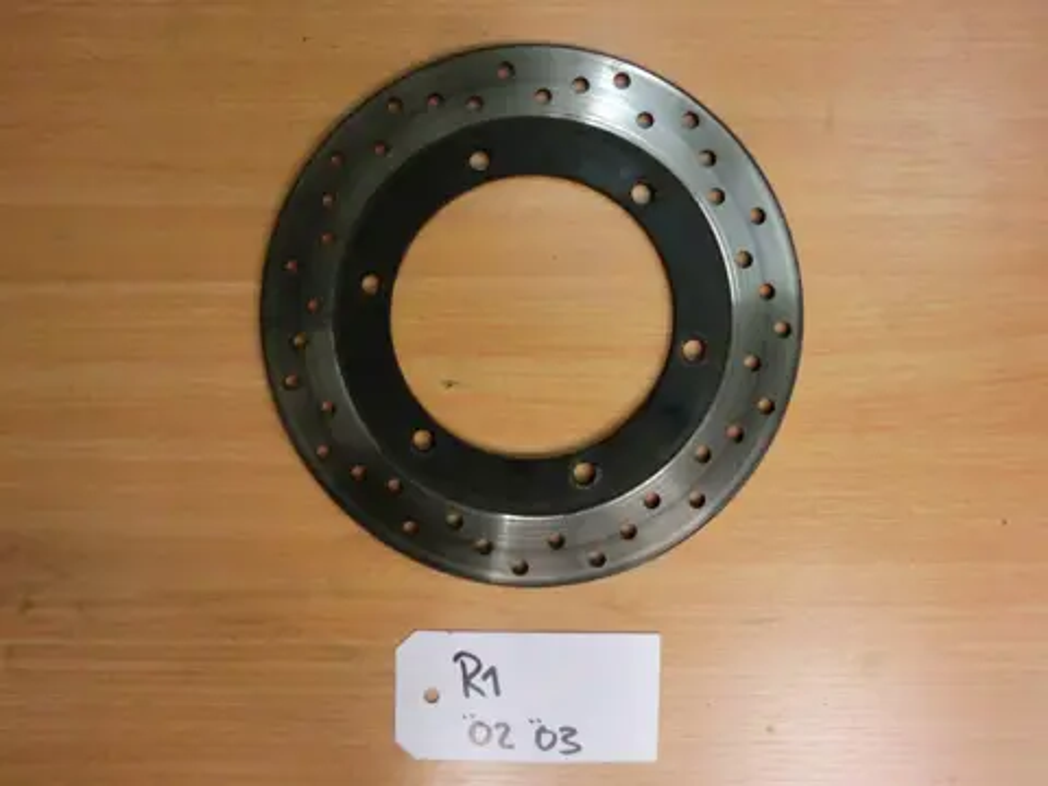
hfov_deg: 65.3
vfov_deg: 51.4
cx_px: 524
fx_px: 817
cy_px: 393
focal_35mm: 27
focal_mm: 4.9
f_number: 3.2
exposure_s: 1/60
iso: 400
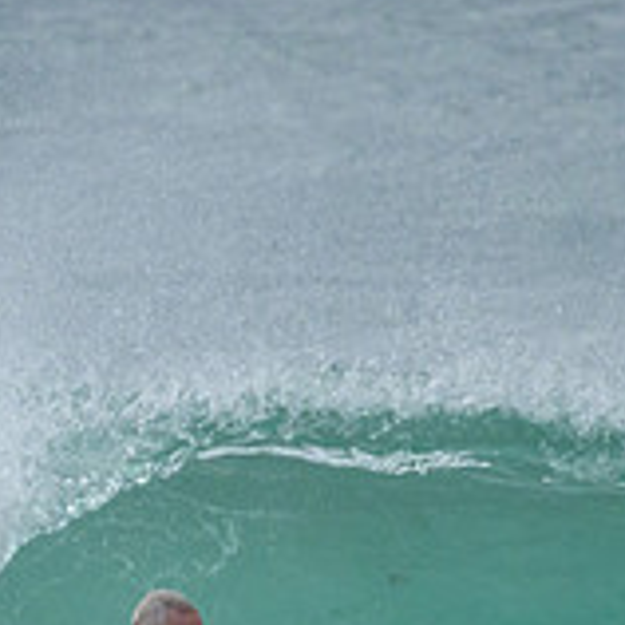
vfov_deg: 0.7
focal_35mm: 2499
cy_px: 710
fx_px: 51047
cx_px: 285
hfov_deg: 0.7
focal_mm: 800
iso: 2200
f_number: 11
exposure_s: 1/1600
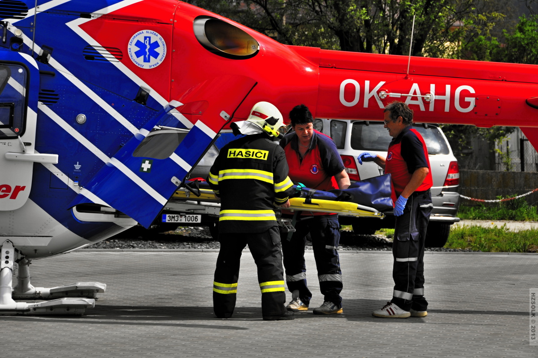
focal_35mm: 180
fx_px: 2687
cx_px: 269
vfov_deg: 7.6
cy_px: 179
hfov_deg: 11.4
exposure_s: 1/500
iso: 200
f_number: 11
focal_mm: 120
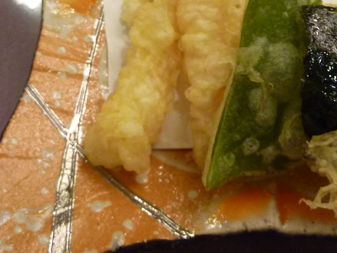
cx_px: 249
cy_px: 20
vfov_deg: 27.4
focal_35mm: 51
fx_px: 497
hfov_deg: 36.7
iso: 320
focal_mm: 4.1
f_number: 3.3
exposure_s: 1/30
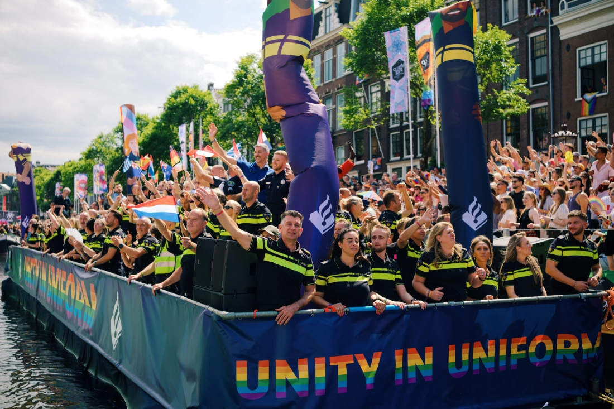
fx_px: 699
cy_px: 204
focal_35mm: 41
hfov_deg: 47.4
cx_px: 307
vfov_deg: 32.6
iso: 160
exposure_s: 1/1600
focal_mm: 27
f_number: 2
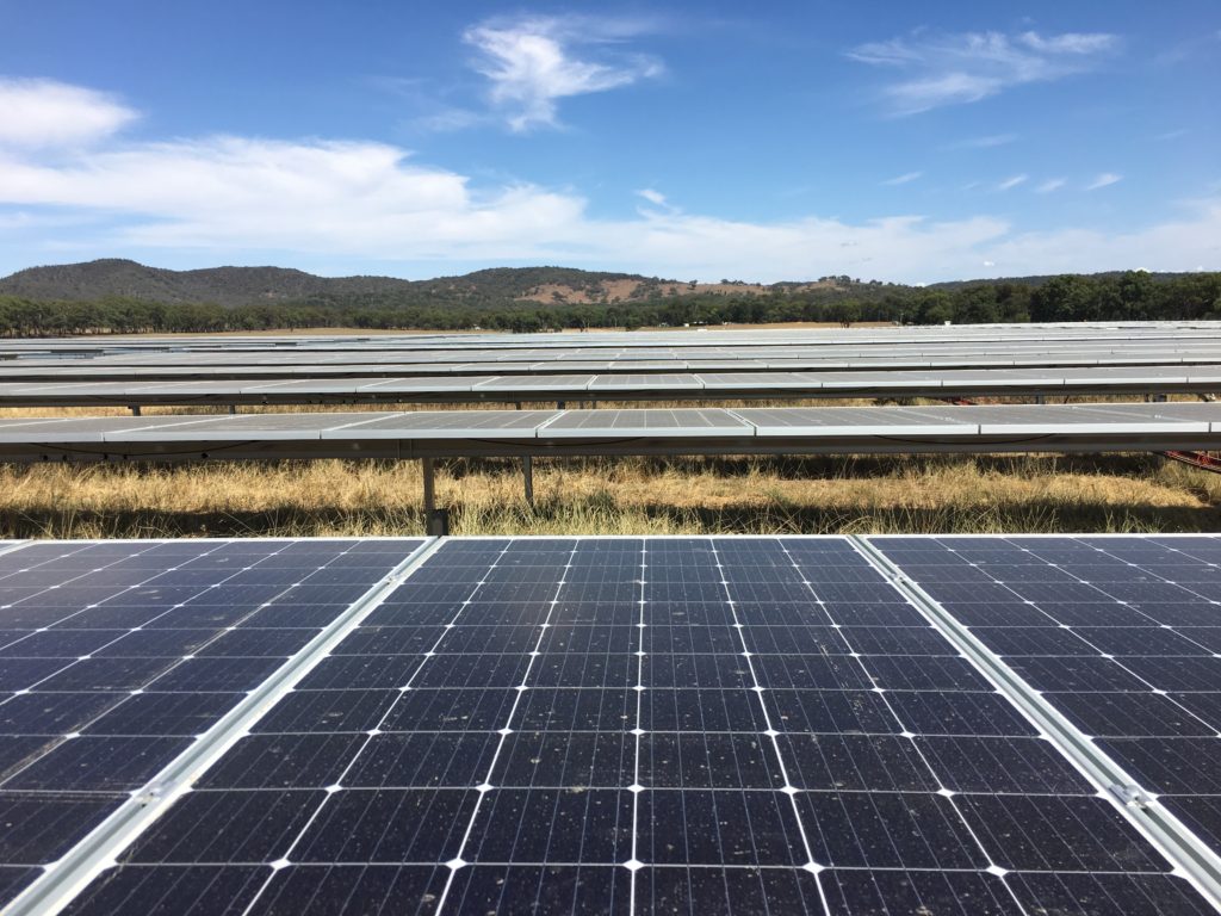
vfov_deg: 48.2
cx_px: 610
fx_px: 1023
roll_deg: +1.5
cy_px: 458
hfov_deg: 61.7
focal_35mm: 29
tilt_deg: -7.3
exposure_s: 1/1876
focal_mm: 4.15
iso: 25
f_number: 2.2
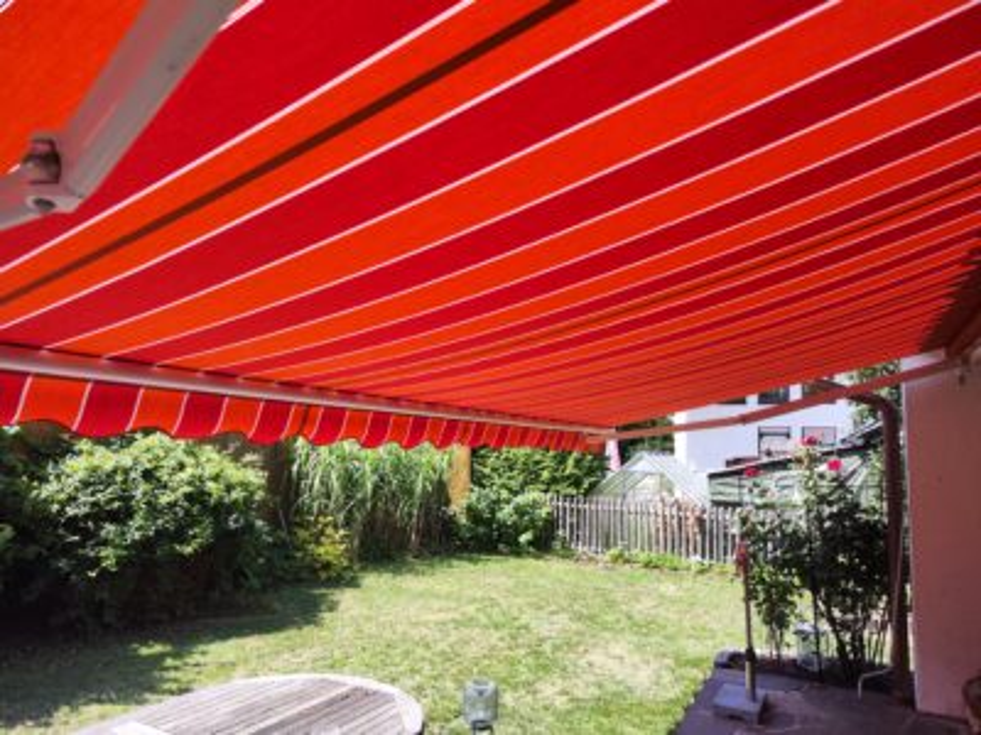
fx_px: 652
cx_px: 490
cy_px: 368
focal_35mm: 23
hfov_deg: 73.9
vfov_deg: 58.9
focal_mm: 7.01
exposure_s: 1/268
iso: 50
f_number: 1.69
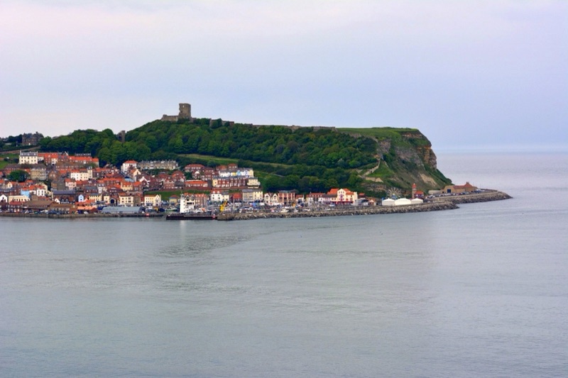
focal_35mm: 129
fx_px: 2035
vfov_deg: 10.6
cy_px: 189
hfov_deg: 15.9
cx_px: 284
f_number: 5.6
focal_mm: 86
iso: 200
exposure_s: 1/500
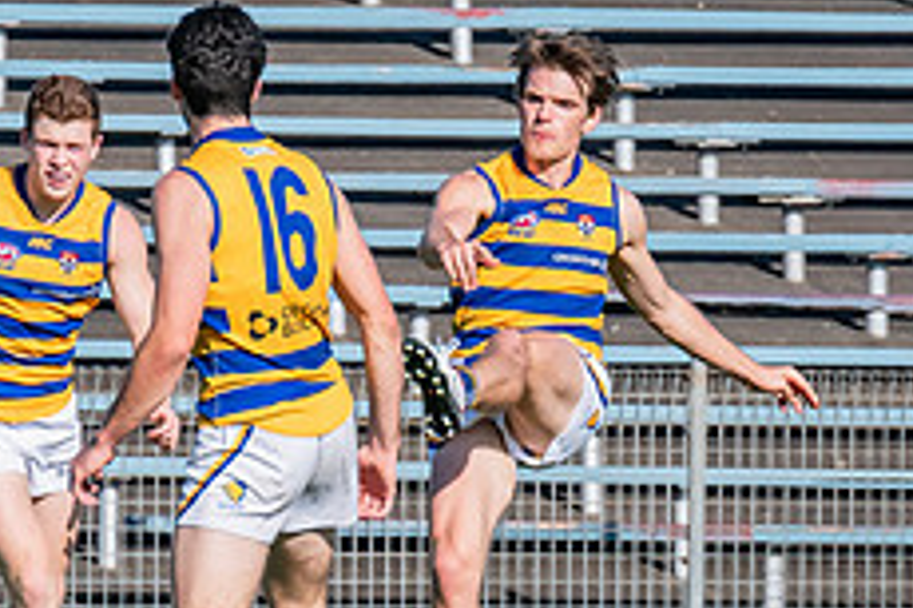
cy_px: 317
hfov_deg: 1.2
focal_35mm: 1712
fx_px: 43386
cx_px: 537
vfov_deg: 0.8
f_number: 11
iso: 800
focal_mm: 420
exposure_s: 1/1600
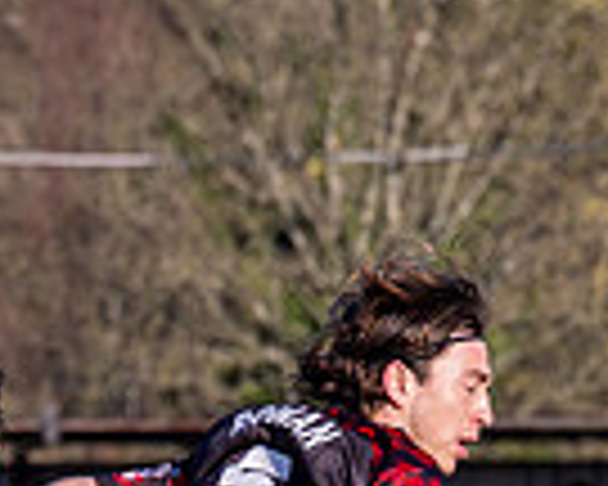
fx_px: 19866
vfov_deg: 1.4
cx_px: 122
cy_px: 1000
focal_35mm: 1104
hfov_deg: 1.8
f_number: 4
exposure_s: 1/6400
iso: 800
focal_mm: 115
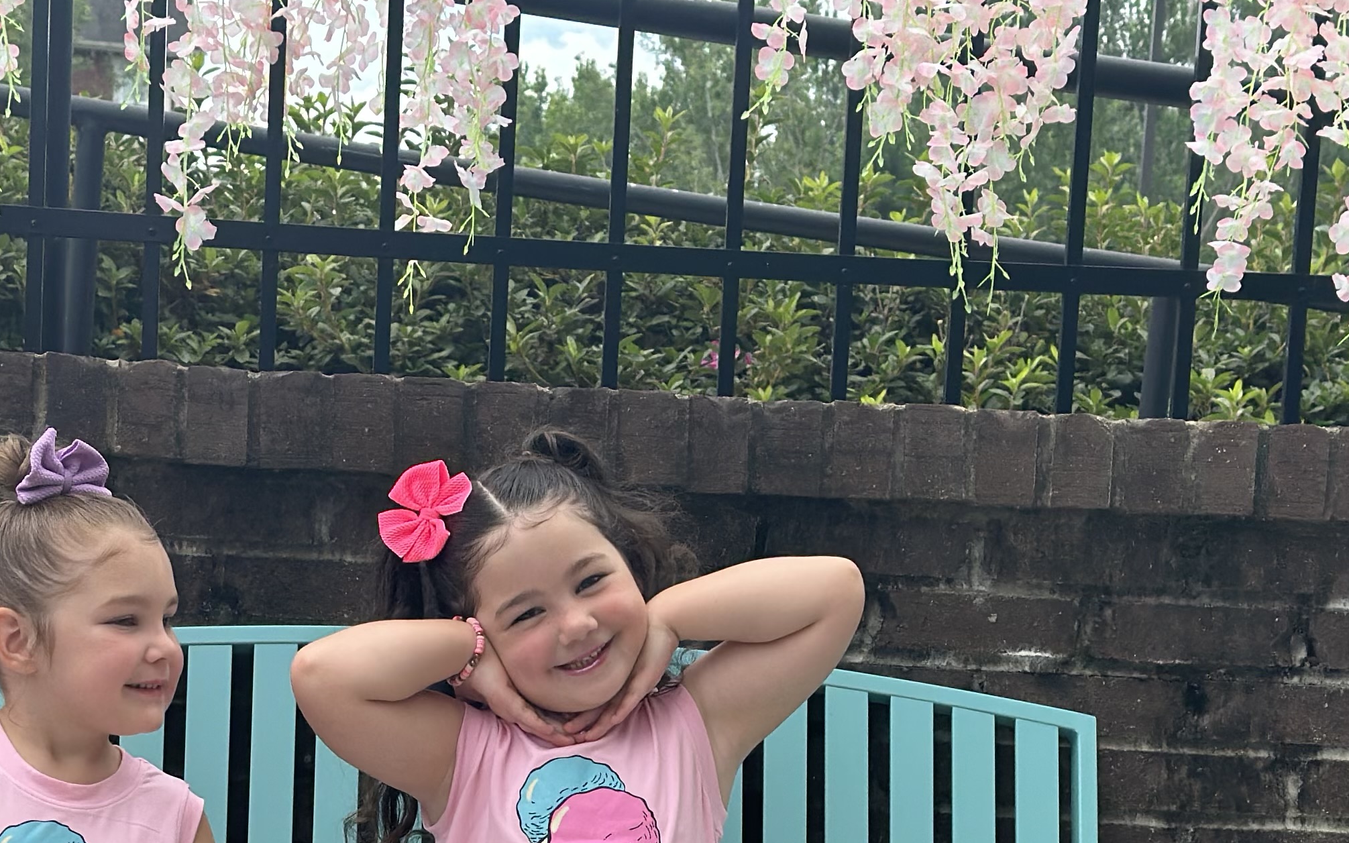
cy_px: 995
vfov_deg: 12.5
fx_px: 3750
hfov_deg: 20.4
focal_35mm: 102
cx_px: 547
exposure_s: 1/2304
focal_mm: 6.86
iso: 80
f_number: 1.78
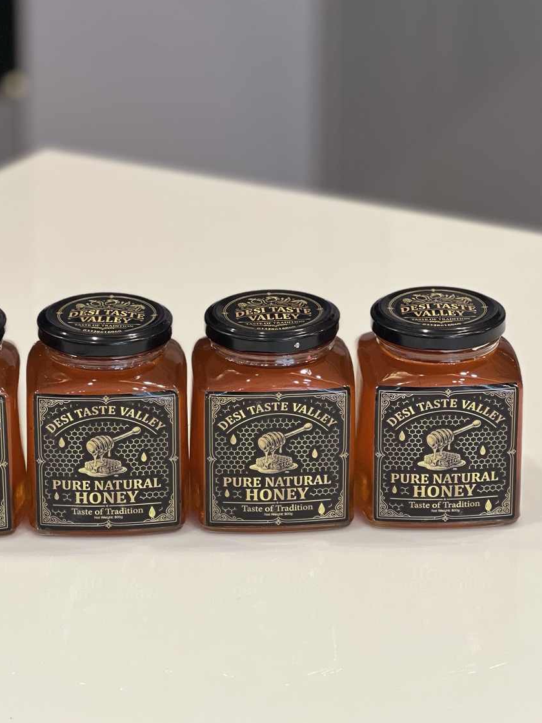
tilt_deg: -18.3
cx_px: 189
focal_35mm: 110
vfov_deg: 17.8
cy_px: 211
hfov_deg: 13.4
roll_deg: +1.4
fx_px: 2296
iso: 125
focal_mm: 9
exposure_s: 1/50
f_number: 2.8
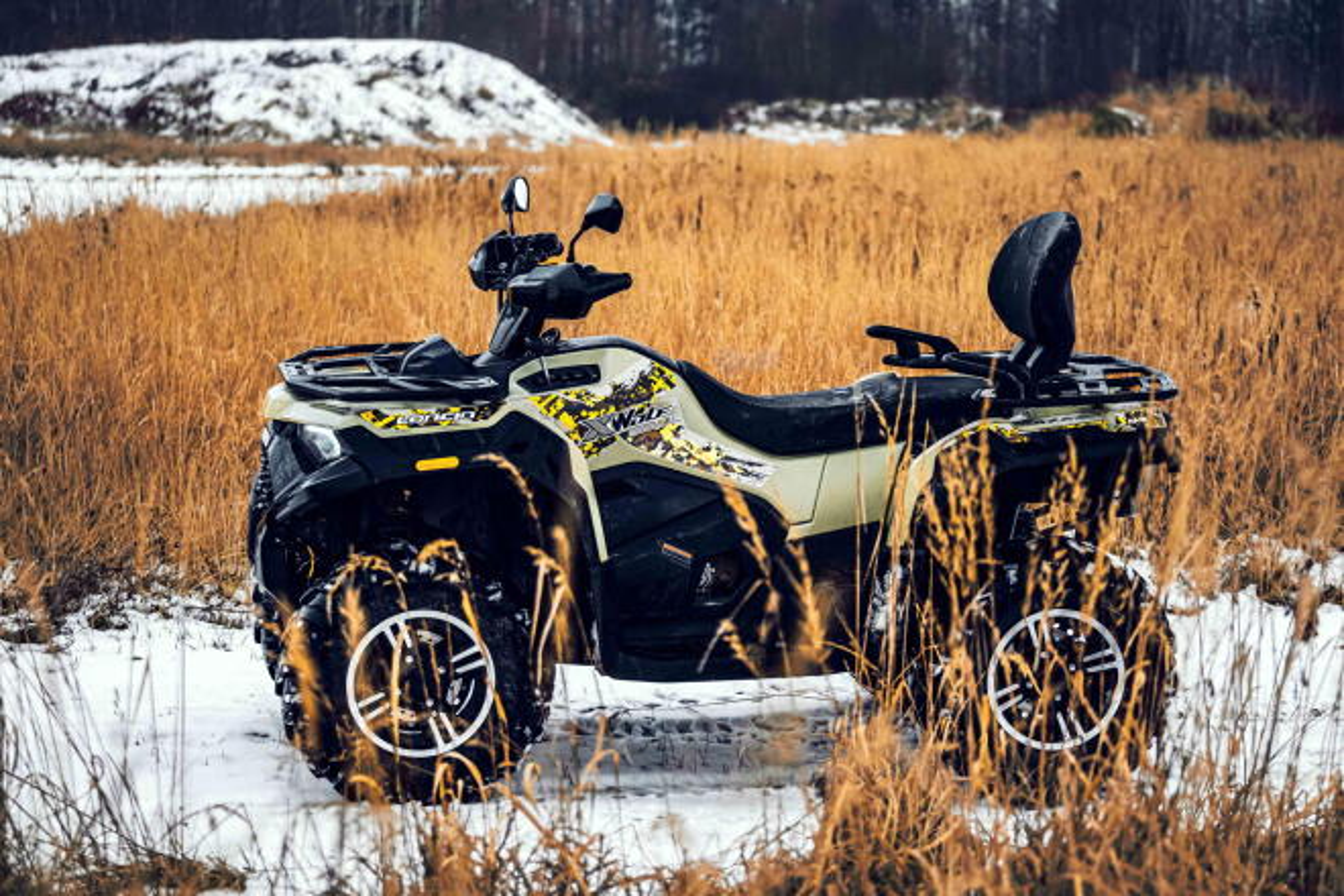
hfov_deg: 27.0
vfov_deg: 18.2
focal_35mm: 75
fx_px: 2800
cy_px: 448
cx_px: 672
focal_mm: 50
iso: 500
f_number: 2.8
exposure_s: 1/400
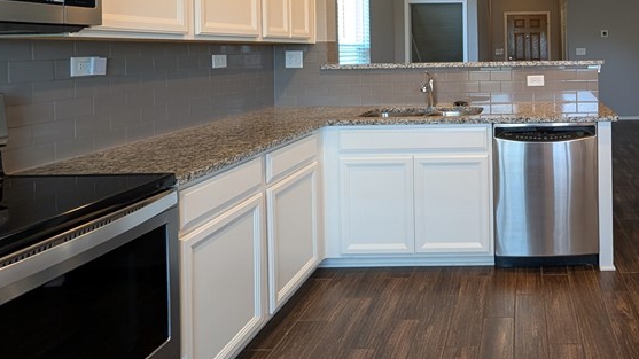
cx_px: 519
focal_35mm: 24
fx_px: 407
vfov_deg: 44.3
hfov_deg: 68.4
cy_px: 50
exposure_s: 1/120
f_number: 1.7
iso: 165
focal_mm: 2.02
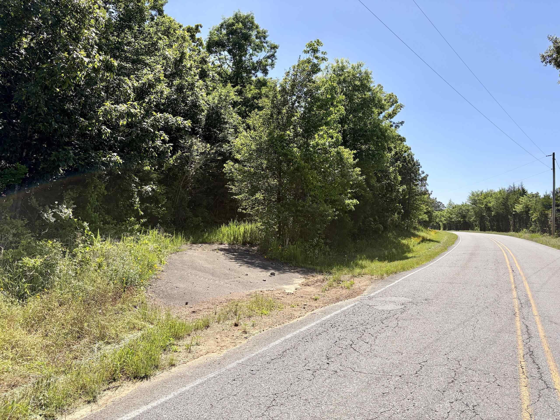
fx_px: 421
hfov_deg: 67.3
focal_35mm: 26
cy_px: 210
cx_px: 280
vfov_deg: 53.1
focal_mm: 5.96
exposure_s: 1/2451
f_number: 1.6
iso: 50
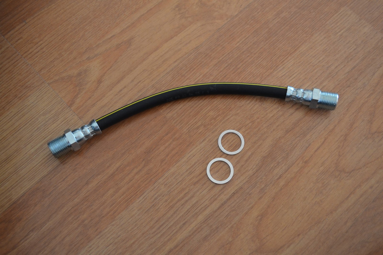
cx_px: 192
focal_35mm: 39
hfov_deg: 49.5
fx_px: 415
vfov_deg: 34.2
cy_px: 128
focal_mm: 26
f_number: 4.2
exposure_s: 1/25
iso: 400
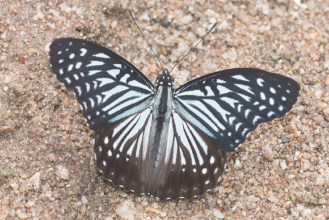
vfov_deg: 2.9
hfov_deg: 4.3
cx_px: 149
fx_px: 4337
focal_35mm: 475
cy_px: 134
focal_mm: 150
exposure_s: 1/250
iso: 800
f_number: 5.6
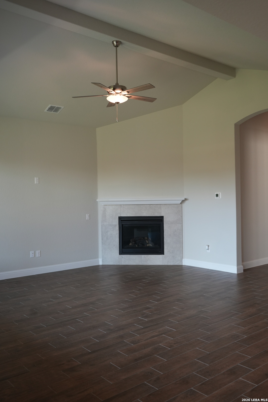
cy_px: 201
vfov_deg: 58.7
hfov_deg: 41.1
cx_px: 134
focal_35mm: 32
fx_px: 357
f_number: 4
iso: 800
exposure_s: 1/160
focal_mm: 32
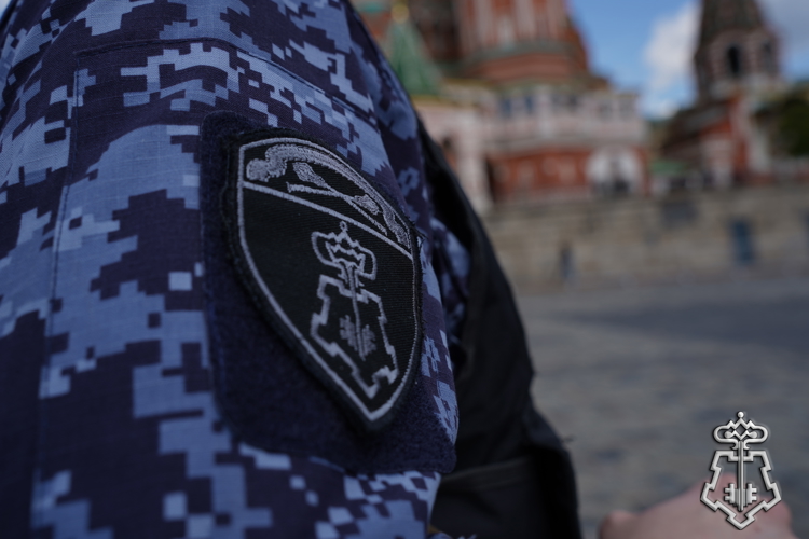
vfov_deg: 38.9
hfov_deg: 55.8
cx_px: 404
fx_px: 764
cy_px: 270
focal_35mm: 34
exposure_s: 1/250
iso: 50
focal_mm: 34
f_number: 6.3
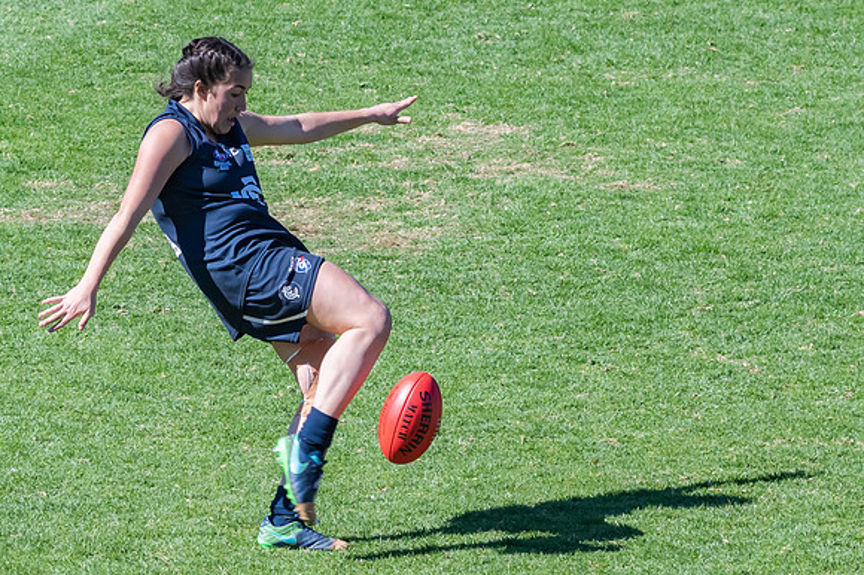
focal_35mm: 468
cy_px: 138
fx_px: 11221
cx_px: 358
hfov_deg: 4.4
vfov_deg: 2.9
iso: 800
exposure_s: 1/1600
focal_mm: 180
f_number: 10
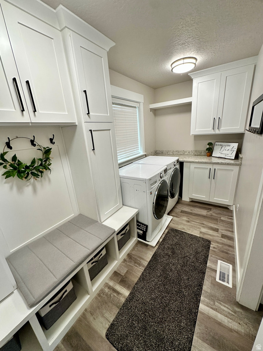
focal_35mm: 14
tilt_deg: -15.9
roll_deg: +3.5
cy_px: 176
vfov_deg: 102.1
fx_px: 142
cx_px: 132
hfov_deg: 85.7
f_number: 2.2
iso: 200
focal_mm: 2.22
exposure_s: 1/120
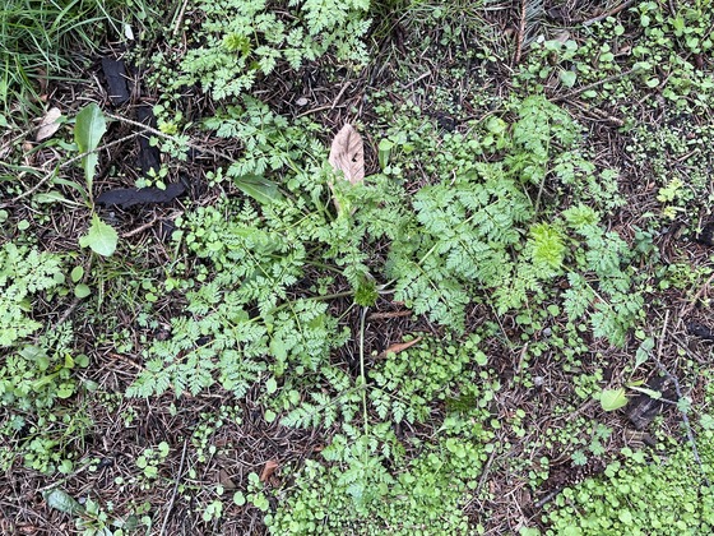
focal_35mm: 26
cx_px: 357
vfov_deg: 53.1
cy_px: 268
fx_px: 536
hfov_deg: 67.3
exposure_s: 1/121
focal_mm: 4.2
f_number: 1.6
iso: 100
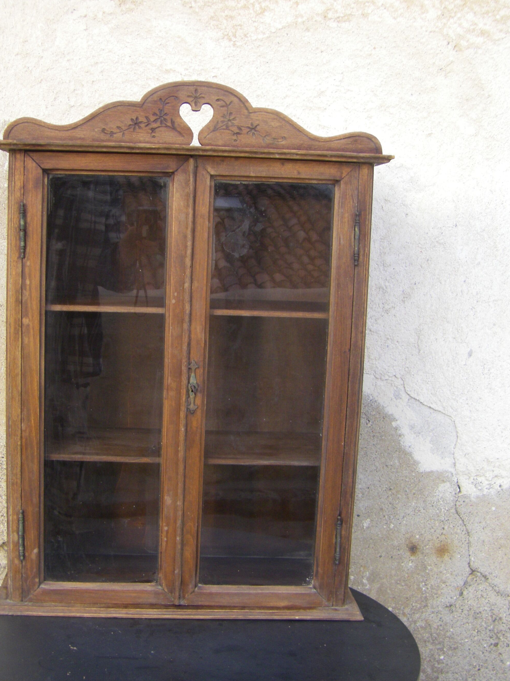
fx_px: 923
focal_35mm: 47
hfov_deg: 30.8
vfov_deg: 40.4
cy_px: 369
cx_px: 210
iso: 160
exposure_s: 1/50
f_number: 3.5
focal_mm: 6.3
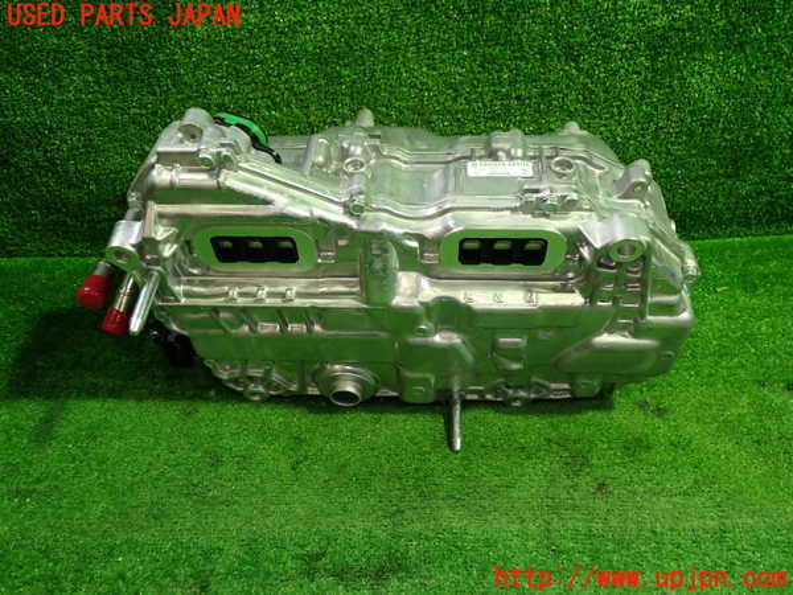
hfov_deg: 60.0
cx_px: 396
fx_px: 687
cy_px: 298
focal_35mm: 30
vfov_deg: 46.8
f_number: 2.3
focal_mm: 5.4
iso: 200
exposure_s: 1/30
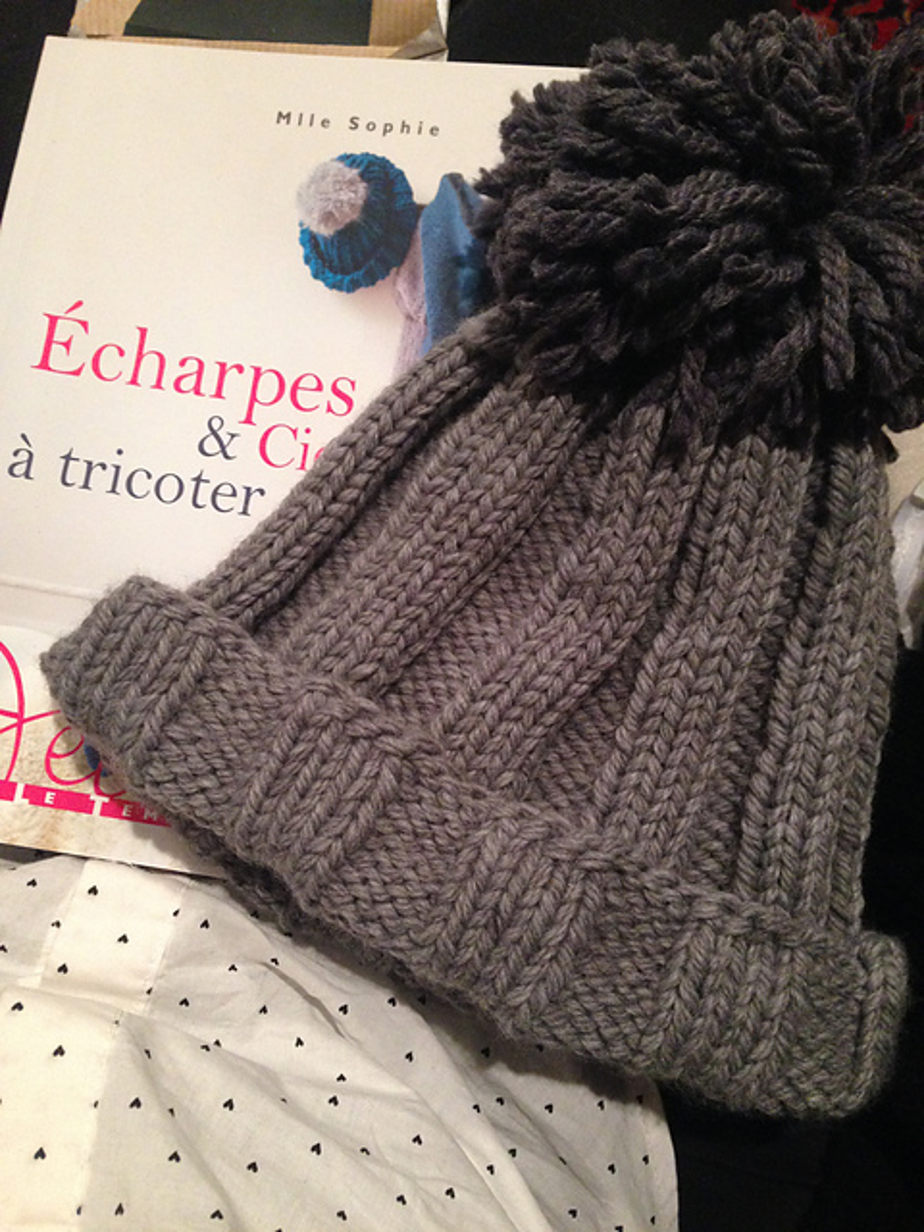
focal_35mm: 33
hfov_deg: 42.9
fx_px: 1174
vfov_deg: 55.4
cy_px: 616
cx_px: 462
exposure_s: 1/17
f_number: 2.4
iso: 400
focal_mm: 4.12
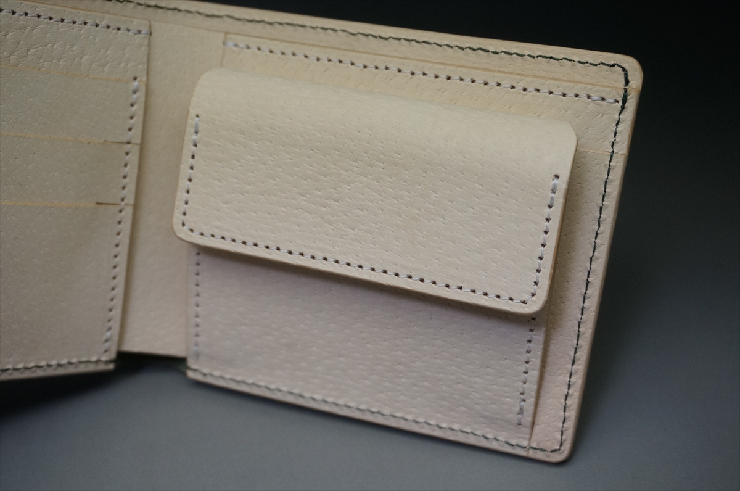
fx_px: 954
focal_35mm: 46
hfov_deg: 42.4
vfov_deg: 28.8
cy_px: 246
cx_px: 370
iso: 800
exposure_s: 1/160
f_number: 5
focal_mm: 31
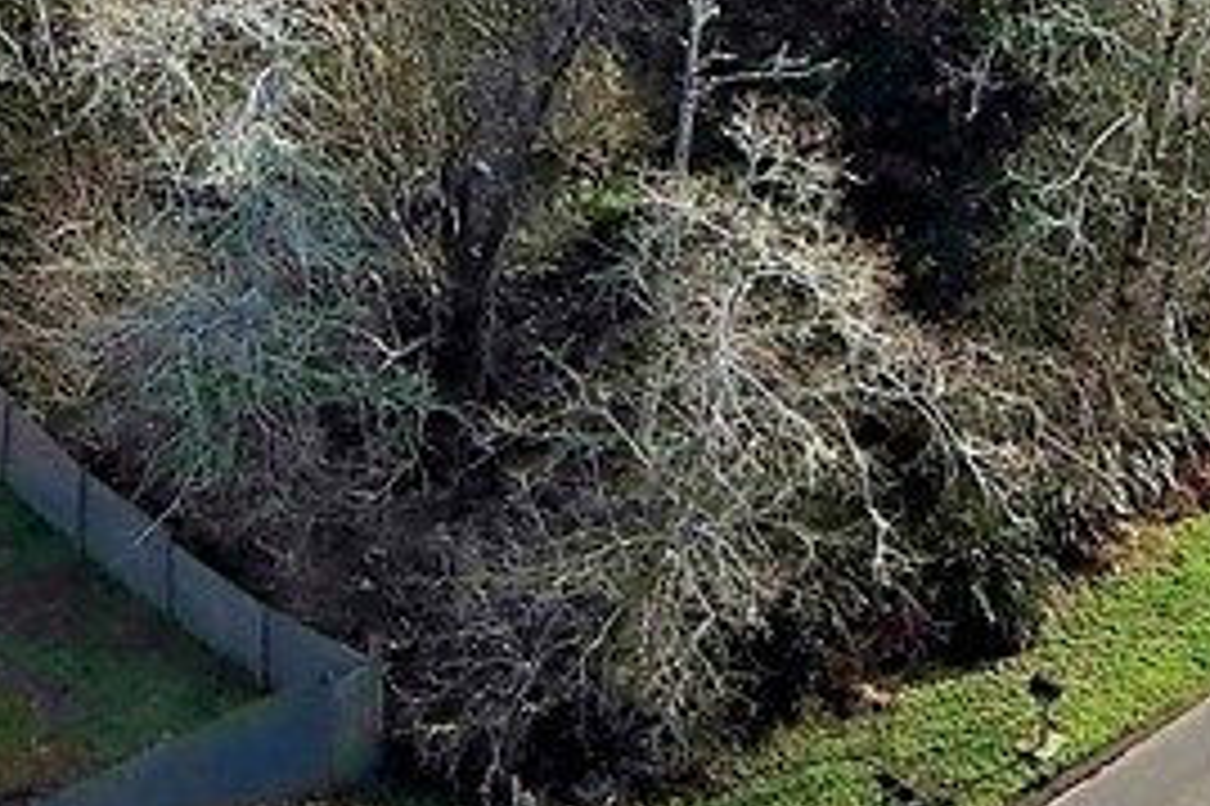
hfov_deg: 11.2
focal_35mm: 183
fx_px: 6147
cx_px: 592
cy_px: -1430
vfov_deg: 6.9
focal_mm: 10.57
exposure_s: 1/1029
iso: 100
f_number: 2.8
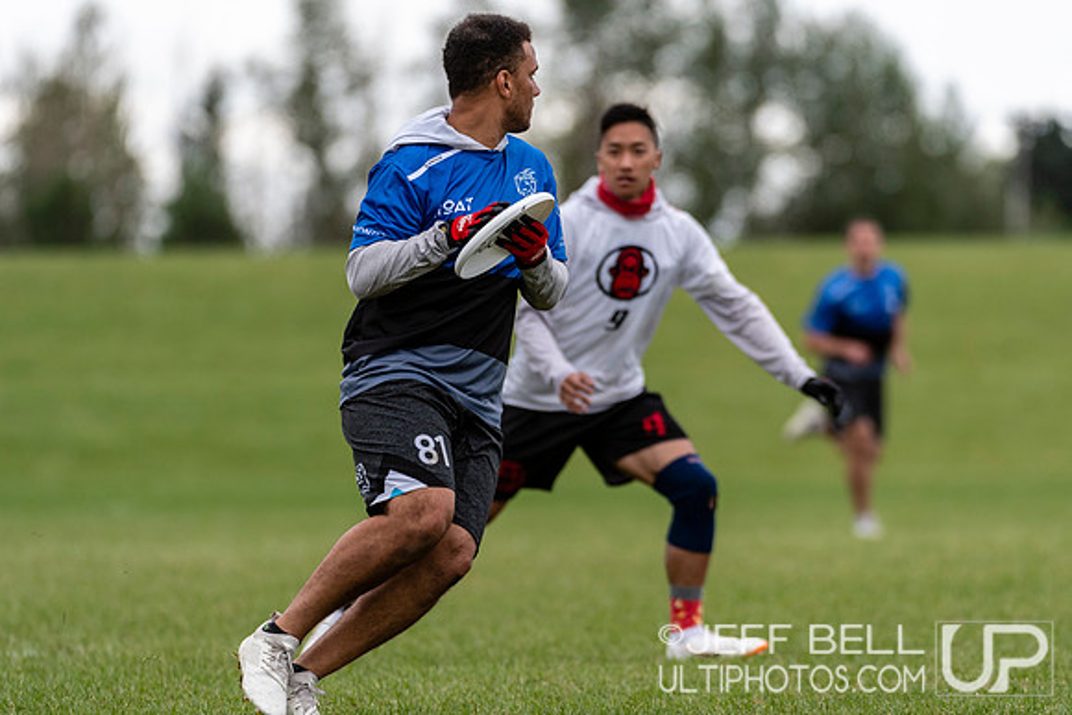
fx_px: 13403
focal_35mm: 450
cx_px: 536
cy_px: 358
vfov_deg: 3.1
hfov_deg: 4.6
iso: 400
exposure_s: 1/1250
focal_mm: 300
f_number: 4
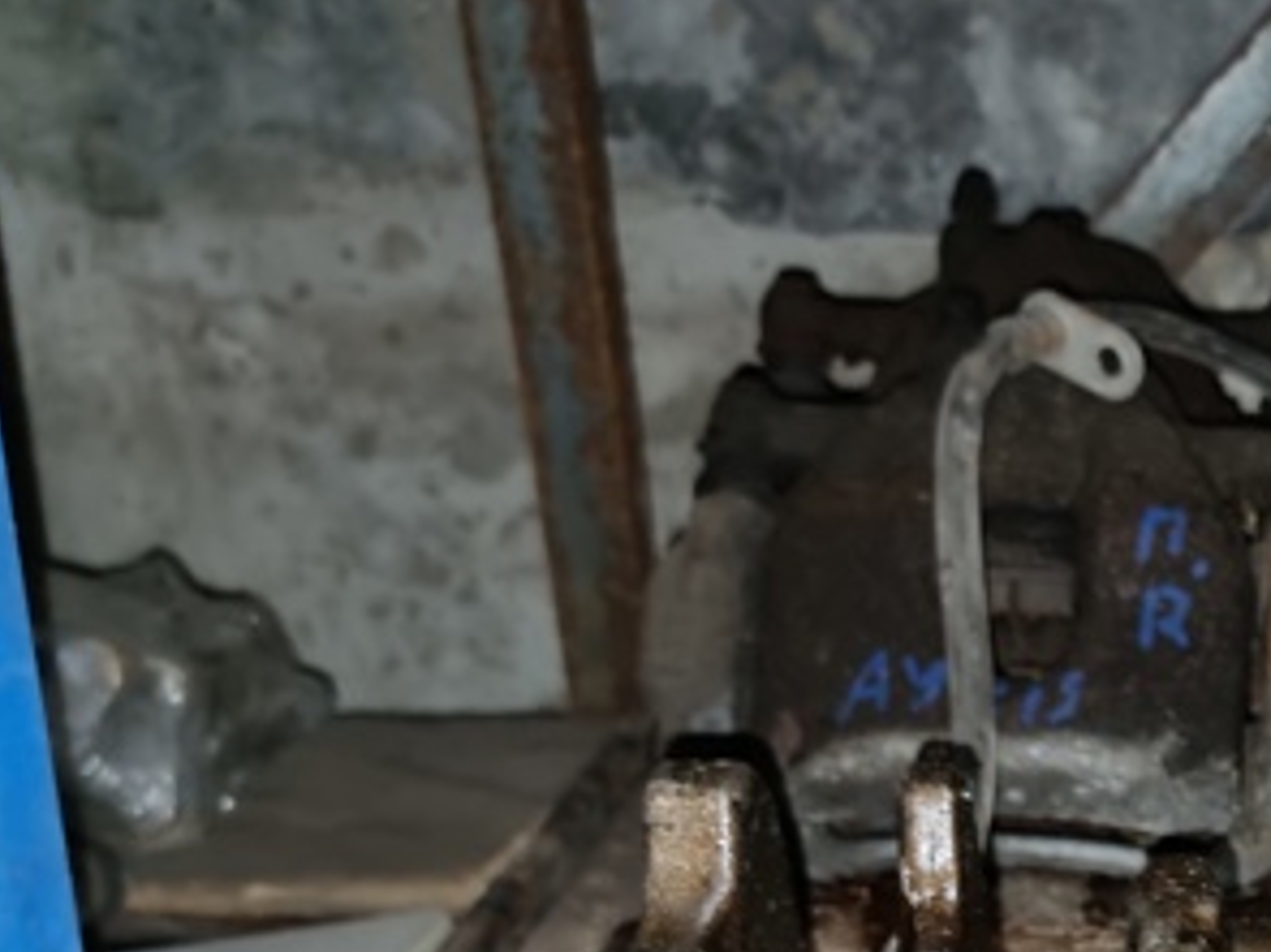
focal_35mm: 52
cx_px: 1331
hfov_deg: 33.1
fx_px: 1909
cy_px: 980
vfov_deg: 26.3
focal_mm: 6.7
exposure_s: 1/40
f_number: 1.8
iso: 500
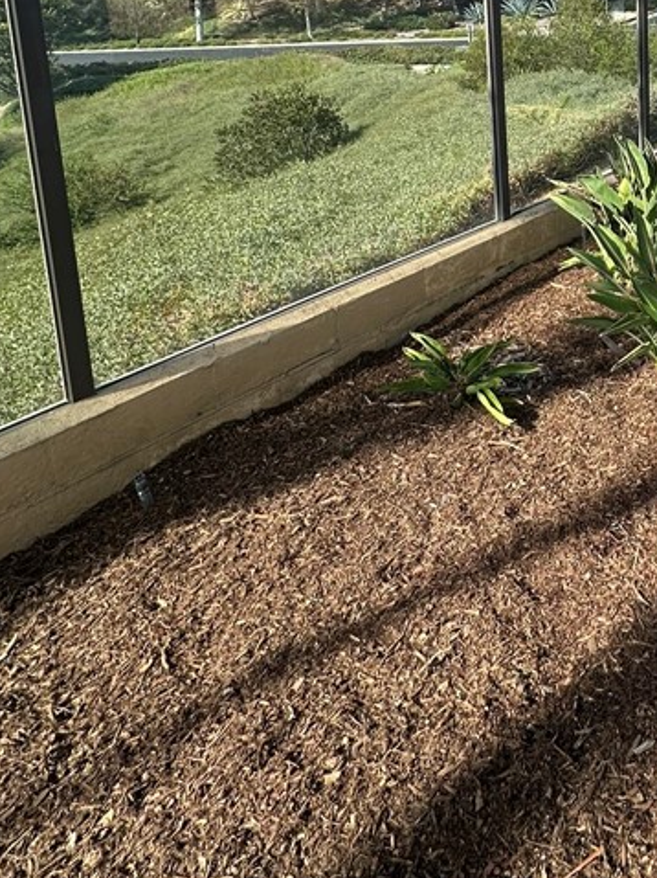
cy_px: 83
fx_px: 760
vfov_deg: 52.5
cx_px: 685
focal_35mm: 30
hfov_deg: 39.9
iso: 40
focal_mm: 2.22
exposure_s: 1/807
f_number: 2.2
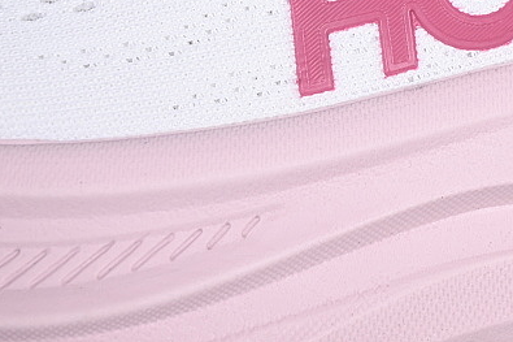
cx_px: 551
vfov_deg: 6.7
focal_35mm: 205
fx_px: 2920
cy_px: -39
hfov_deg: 9.9
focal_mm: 50
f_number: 7.1
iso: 160
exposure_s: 1/80
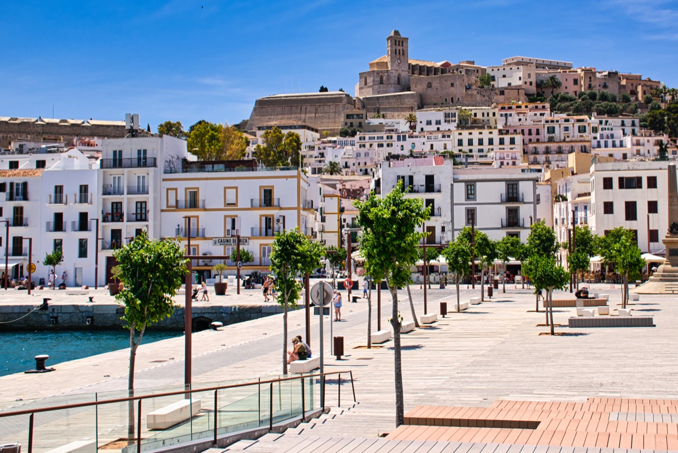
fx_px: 980
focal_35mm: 52
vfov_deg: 25.9
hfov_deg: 38.0
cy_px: 162
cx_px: 412
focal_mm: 26
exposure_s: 1/500
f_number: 7.1
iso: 100
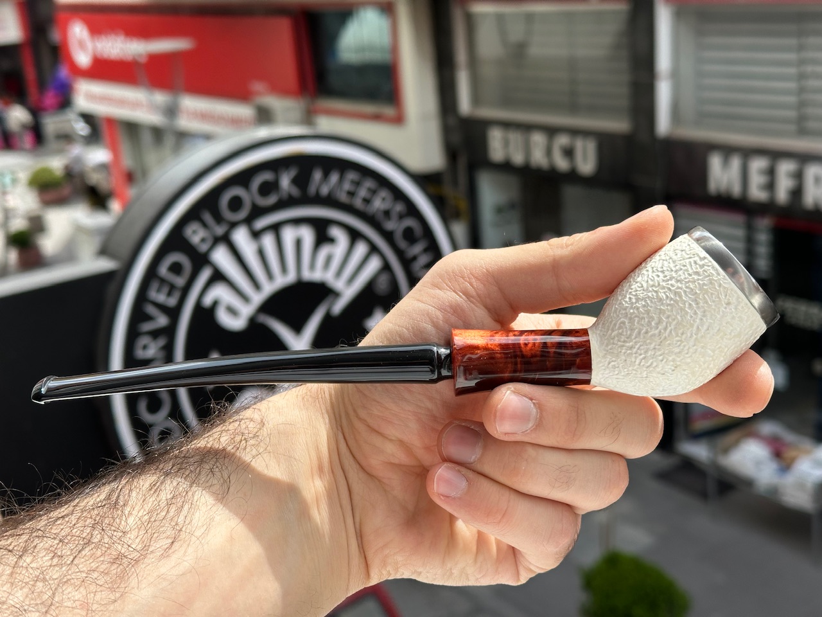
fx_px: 1140
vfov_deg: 30.3
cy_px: 308
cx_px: 411
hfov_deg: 39.7
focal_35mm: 48
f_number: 1.78
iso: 64
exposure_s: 1/1289
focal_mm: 6.86
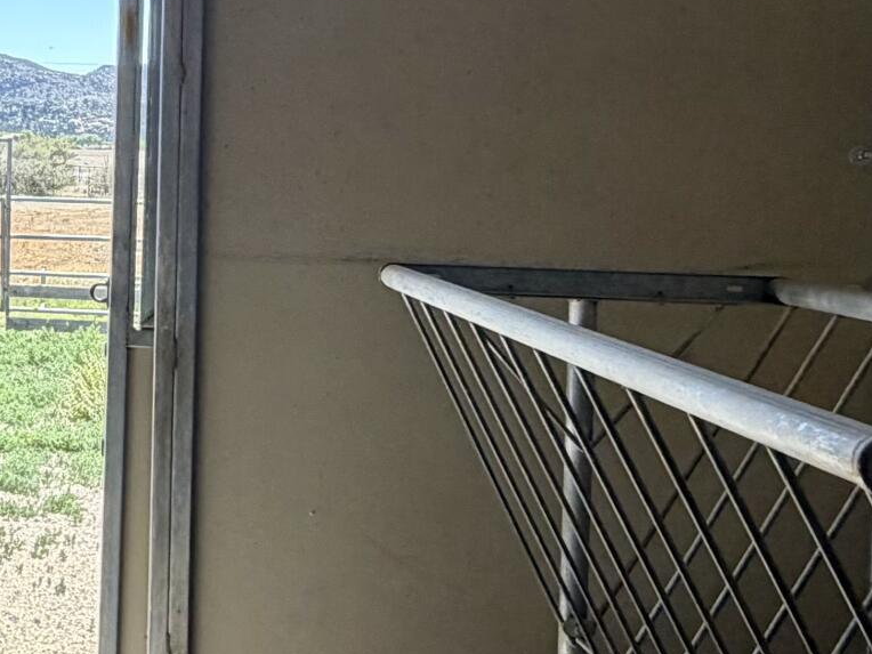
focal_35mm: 55
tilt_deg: -3.4
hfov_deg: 29.9
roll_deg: -1.4
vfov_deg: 26.3
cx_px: -171
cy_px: 189
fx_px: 1385
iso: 50
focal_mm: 2.22
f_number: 2.2
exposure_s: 1/204
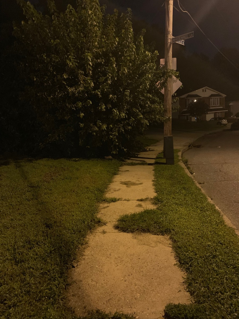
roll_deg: +3.8
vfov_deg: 67.3
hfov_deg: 53.1
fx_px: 239
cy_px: 160
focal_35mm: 26
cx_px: 120
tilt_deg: -9.6
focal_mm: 4.25
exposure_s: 1/15
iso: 1000
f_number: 1.8
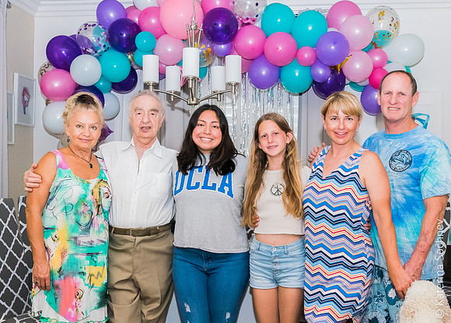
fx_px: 561
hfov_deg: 43.8
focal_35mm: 44
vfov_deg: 32.0
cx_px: 244
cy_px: 184
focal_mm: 24
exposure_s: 1/250
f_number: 4.5
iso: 6400
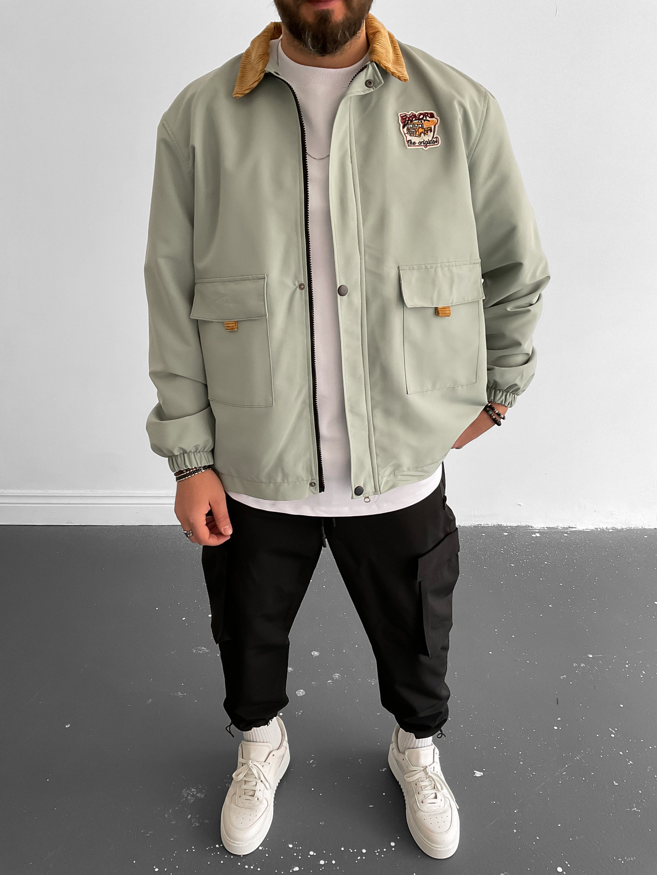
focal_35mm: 29
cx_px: 328
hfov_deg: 48.2
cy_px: 438
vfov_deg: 61.7
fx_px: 734
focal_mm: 3
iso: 64
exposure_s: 1/120
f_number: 1.8
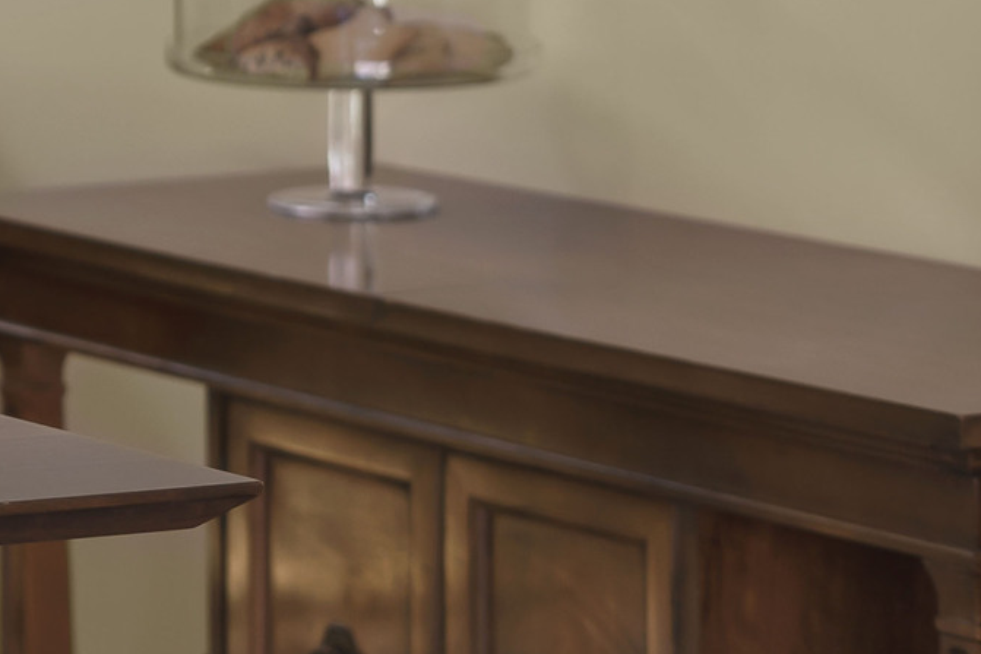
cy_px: -619
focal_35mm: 229
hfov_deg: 8.6
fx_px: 6238
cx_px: -880
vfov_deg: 5.9
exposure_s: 1/20
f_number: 2.8
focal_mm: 50
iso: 100
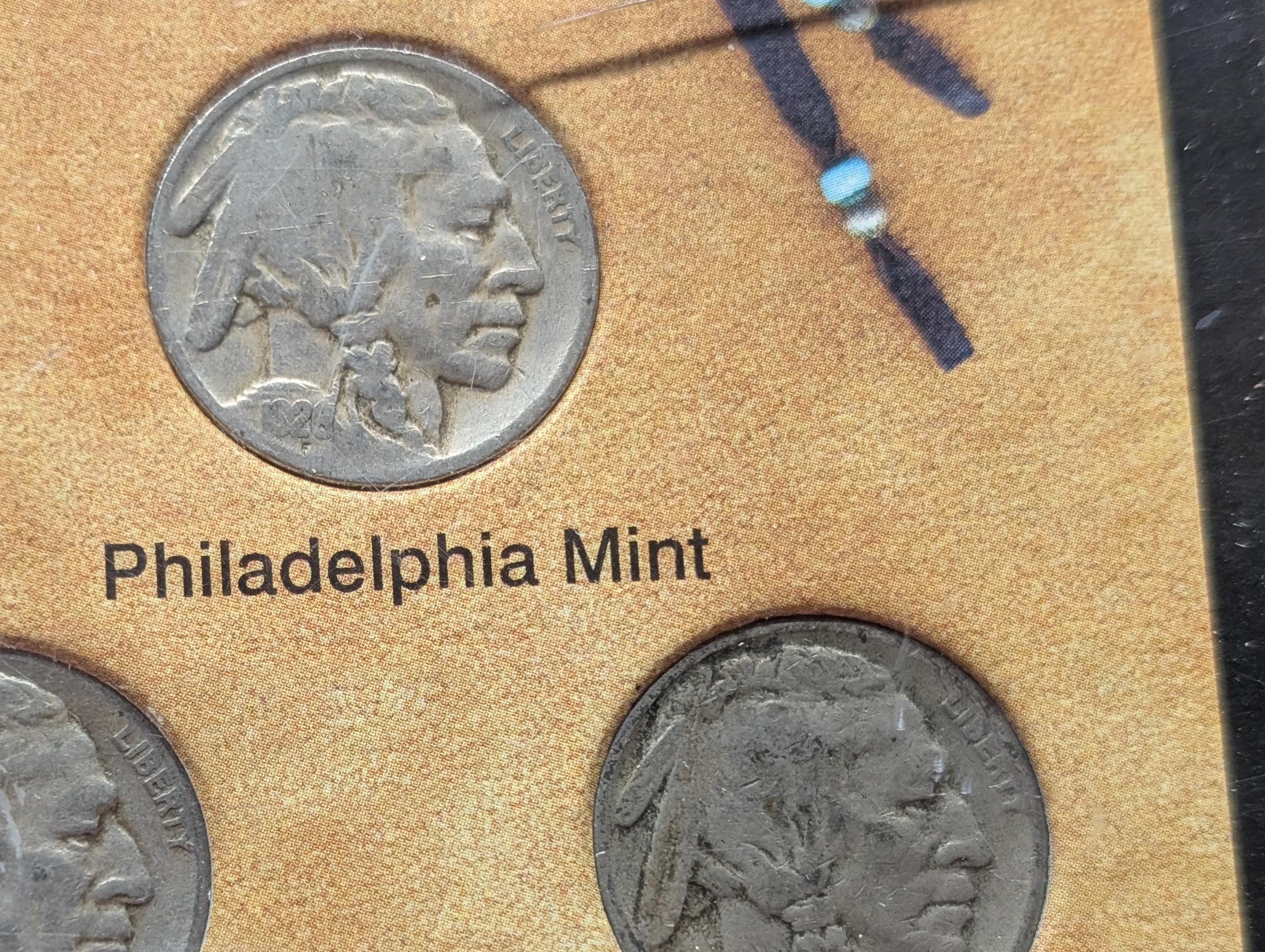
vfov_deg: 20.1
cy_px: 682
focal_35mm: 73
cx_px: 431
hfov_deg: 26.5
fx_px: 2671
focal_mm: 6.9
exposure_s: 1/80.5
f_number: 1.68
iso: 102
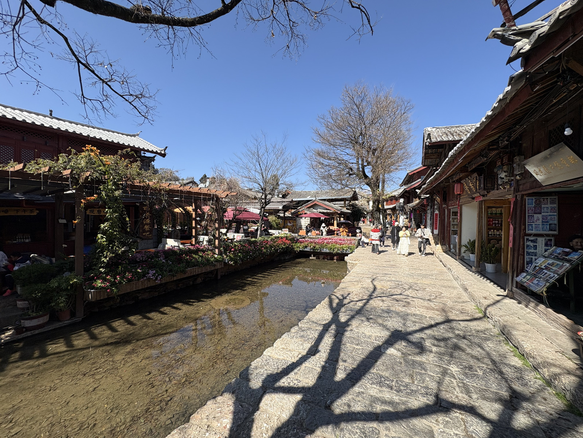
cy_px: 219
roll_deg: +0.2
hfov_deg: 102.1
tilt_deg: +0.1
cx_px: 292
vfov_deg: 85.7
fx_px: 236
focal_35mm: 14
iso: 40
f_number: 2.2
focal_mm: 2.22
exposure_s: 1/1178
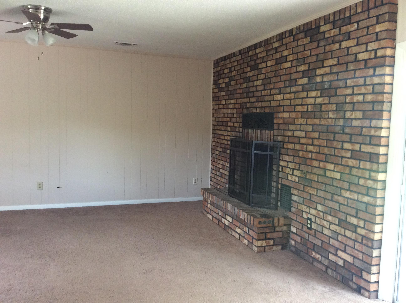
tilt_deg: -6.1
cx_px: 203
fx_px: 375
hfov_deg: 56.9
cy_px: 152
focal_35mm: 32
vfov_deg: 44.1
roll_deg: -0.1
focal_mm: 3.3
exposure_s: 1/24
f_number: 2.4
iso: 160
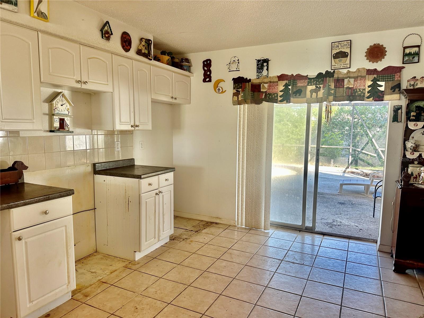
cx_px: 212
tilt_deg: -6.6
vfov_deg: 56.8
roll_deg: -0.7
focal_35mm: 24
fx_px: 294
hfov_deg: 71.6
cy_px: 159
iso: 100
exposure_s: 1/122
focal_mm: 6.86
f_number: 1.78
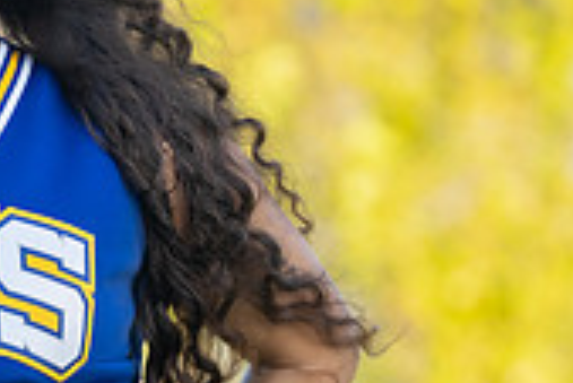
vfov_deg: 3.3
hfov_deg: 4.9
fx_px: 6722
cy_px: 276
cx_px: -58
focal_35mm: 422
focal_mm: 119
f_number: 2.8
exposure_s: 1/400
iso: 100
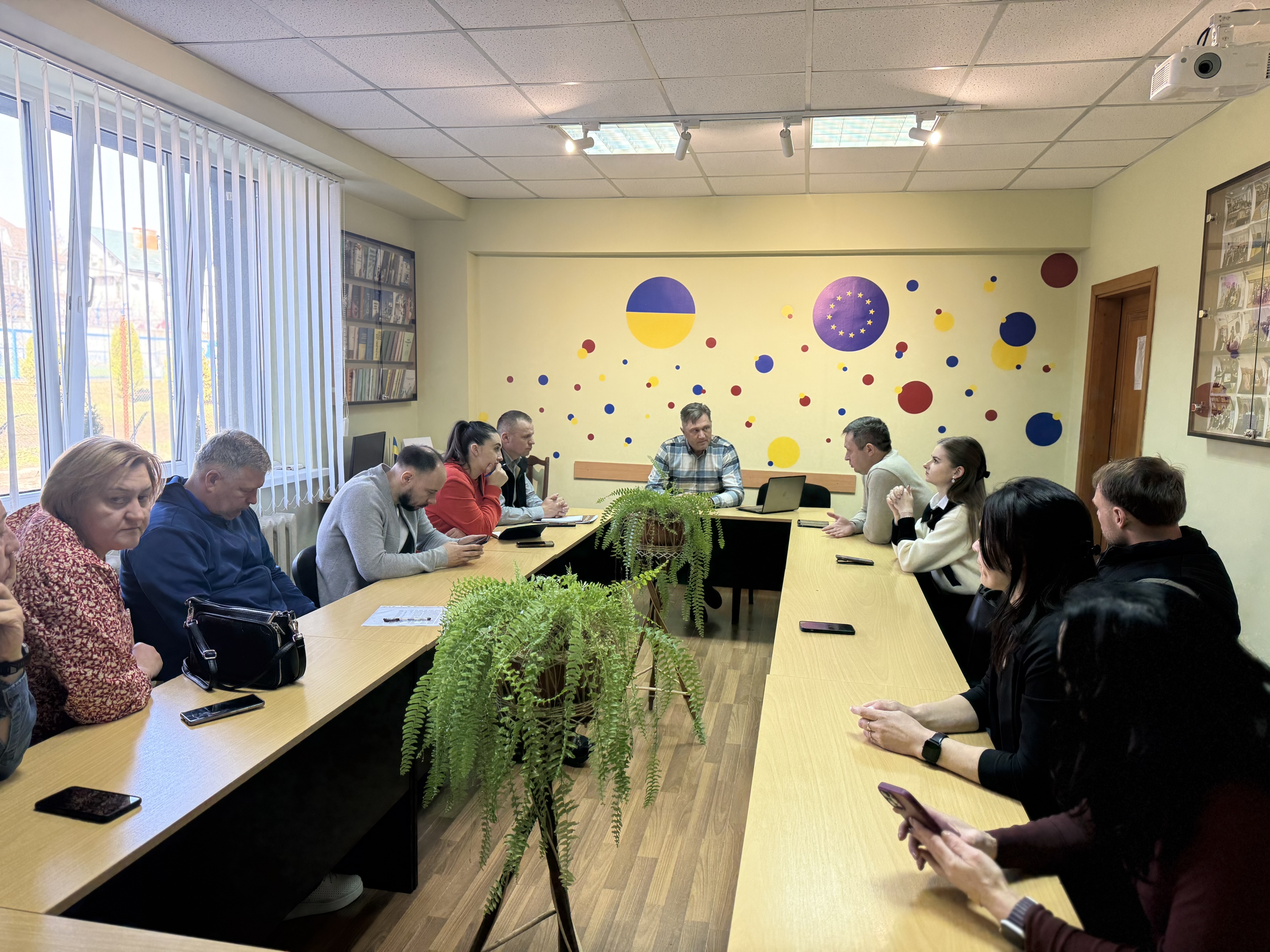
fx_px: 881
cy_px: 476
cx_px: 635
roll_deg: -0.7
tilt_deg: -7.5
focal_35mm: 24
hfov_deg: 71.6
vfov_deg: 56.8
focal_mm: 6.76
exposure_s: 1/100
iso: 125
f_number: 1.78
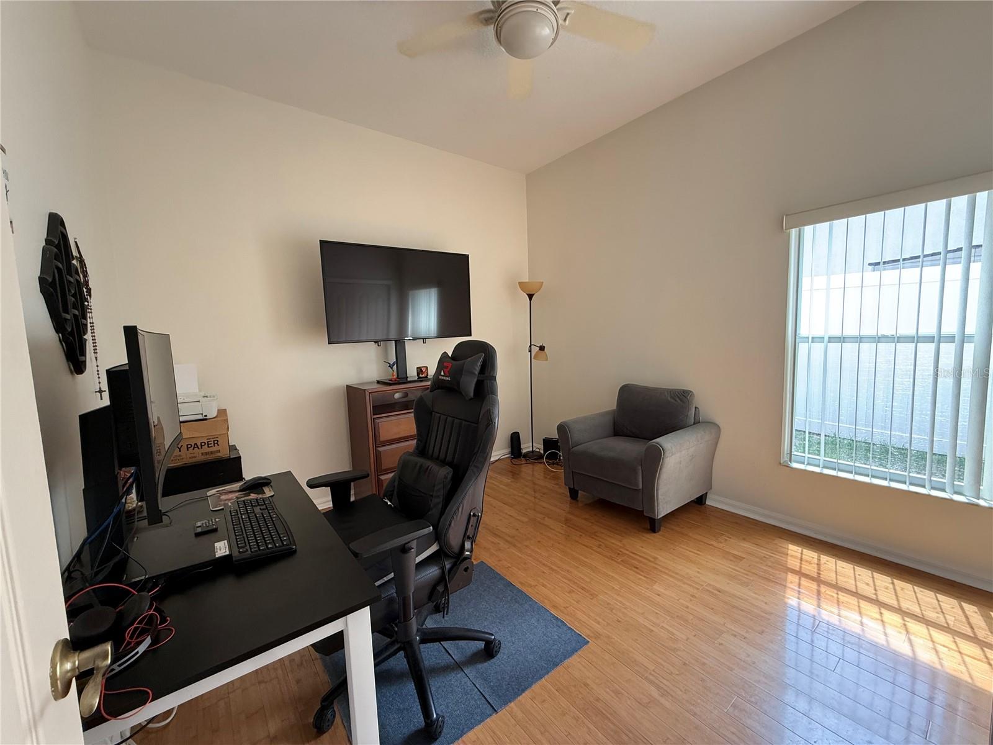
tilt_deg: -4.7
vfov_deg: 85.7
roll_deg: +1.9
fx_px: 402
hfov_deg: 102.1
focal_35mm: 14
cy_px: 372
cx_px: 496
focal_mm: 2.22
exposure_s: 1/99
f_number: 2.2
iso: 250
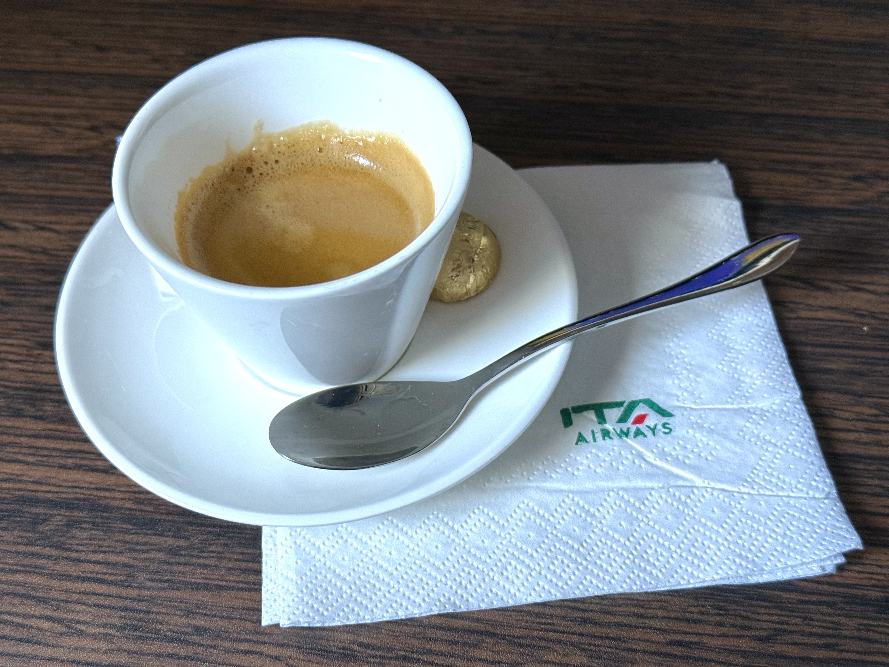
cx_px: 444
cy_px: 334
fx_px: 1233
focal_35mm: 48
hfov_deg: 39.7
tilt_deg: -48.1
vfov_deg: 30.3
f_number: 1.78
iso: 250
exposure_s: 1/43
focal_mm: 6.76
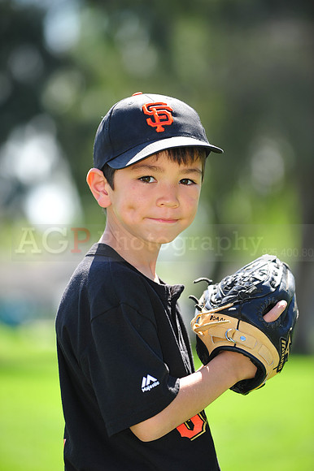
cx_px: 157
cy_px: 236
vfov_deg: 10.3
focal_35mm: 200
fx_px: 2620
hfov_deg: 6.9
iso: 200
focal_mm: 200
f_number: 4.5
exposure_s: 1/400
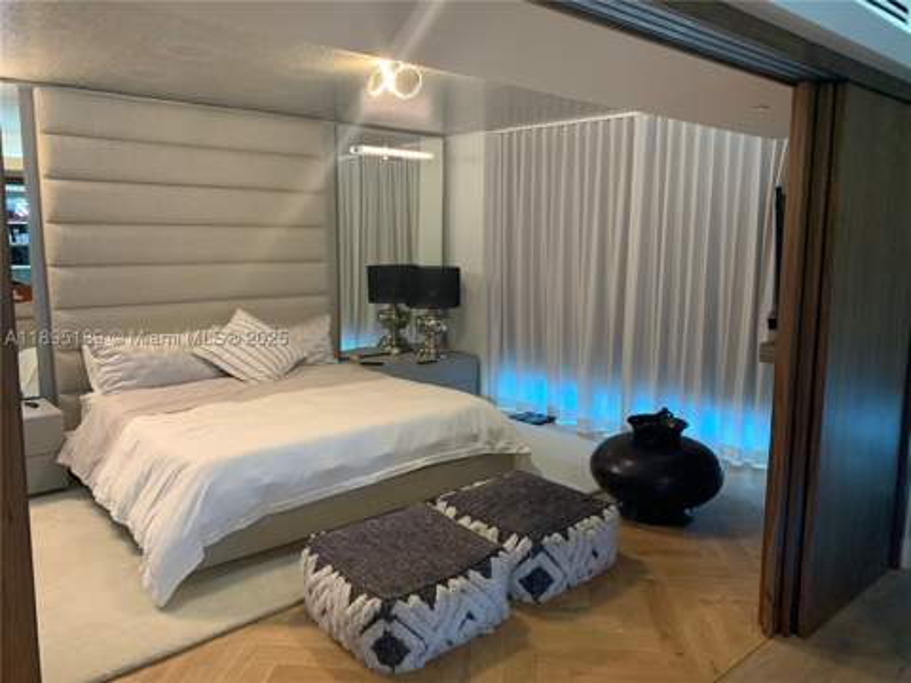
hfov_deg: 67.3
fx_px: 684
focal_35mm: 26
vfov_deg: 53.1
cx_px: 456
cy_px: 342
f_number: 1.8
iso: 200
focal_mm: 4.25
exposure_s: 1/60
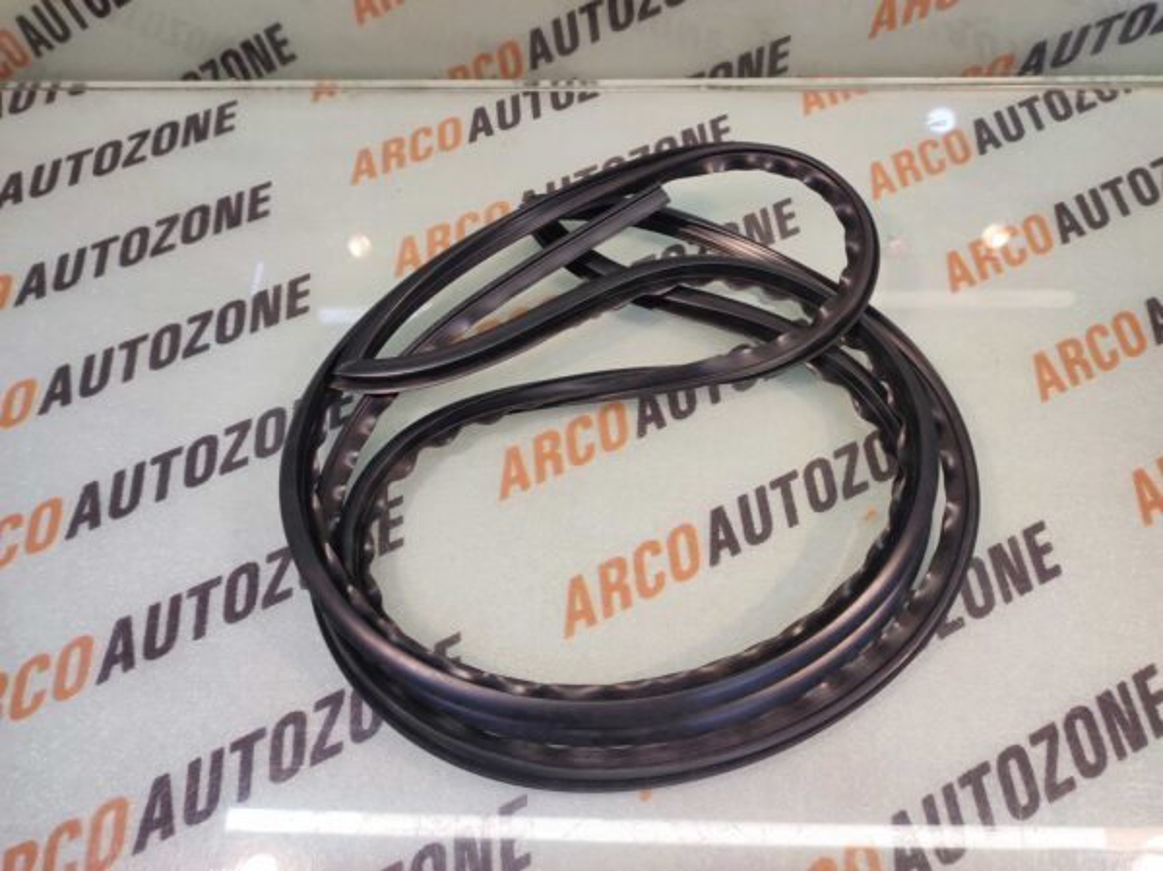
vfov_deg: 74.7
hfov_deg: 91.1
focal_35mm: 17
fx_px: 571
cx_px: 582
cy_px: 436
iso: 144
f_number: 1.79
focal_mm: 4.74
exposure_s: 1/33
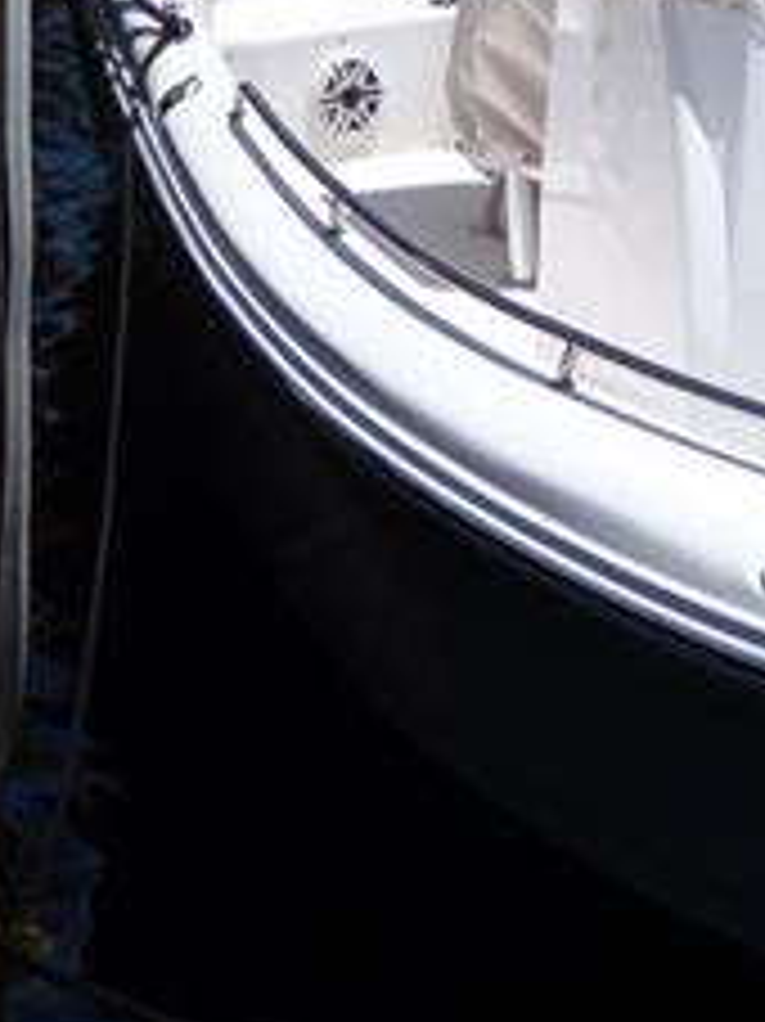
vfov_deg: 13.1
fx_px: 4100
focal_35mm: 139
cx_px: 814
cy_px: -675
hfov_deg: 10.5
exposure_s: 1/2000
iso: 100
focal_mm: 7.37
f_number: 3.6
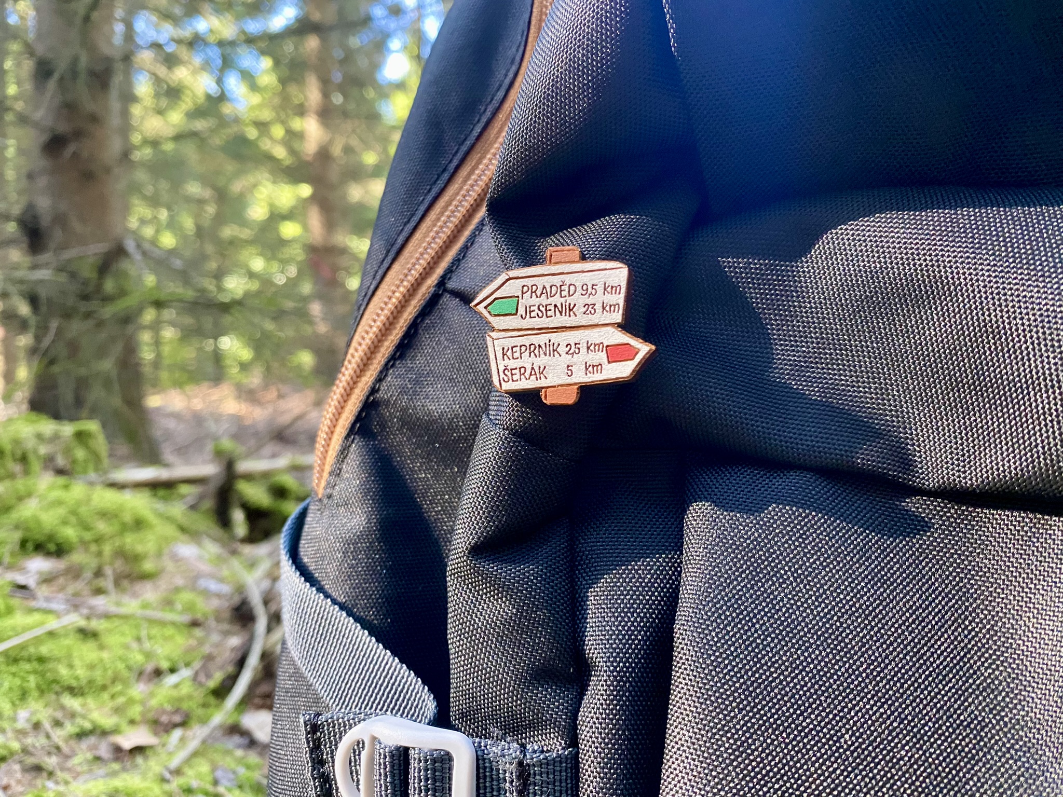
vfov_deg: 54.9
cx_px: 532
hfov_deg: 69.4
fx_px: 768
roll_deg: +0.2
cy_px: 398
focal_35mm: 25
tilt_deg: +1.0
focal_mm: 4.25
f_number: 1.8
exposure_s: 1/60
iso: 320
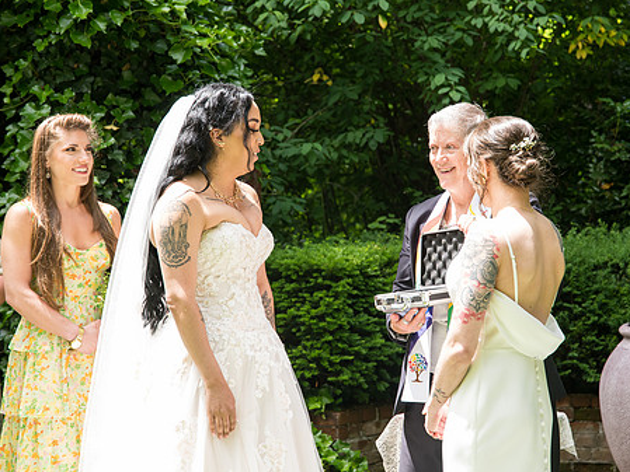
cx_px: 358
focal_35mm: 87
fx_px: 1584
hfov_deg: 22.5
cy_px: 221
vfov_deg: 17.0
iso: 500
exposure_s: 1/400
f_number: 5
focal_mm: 70
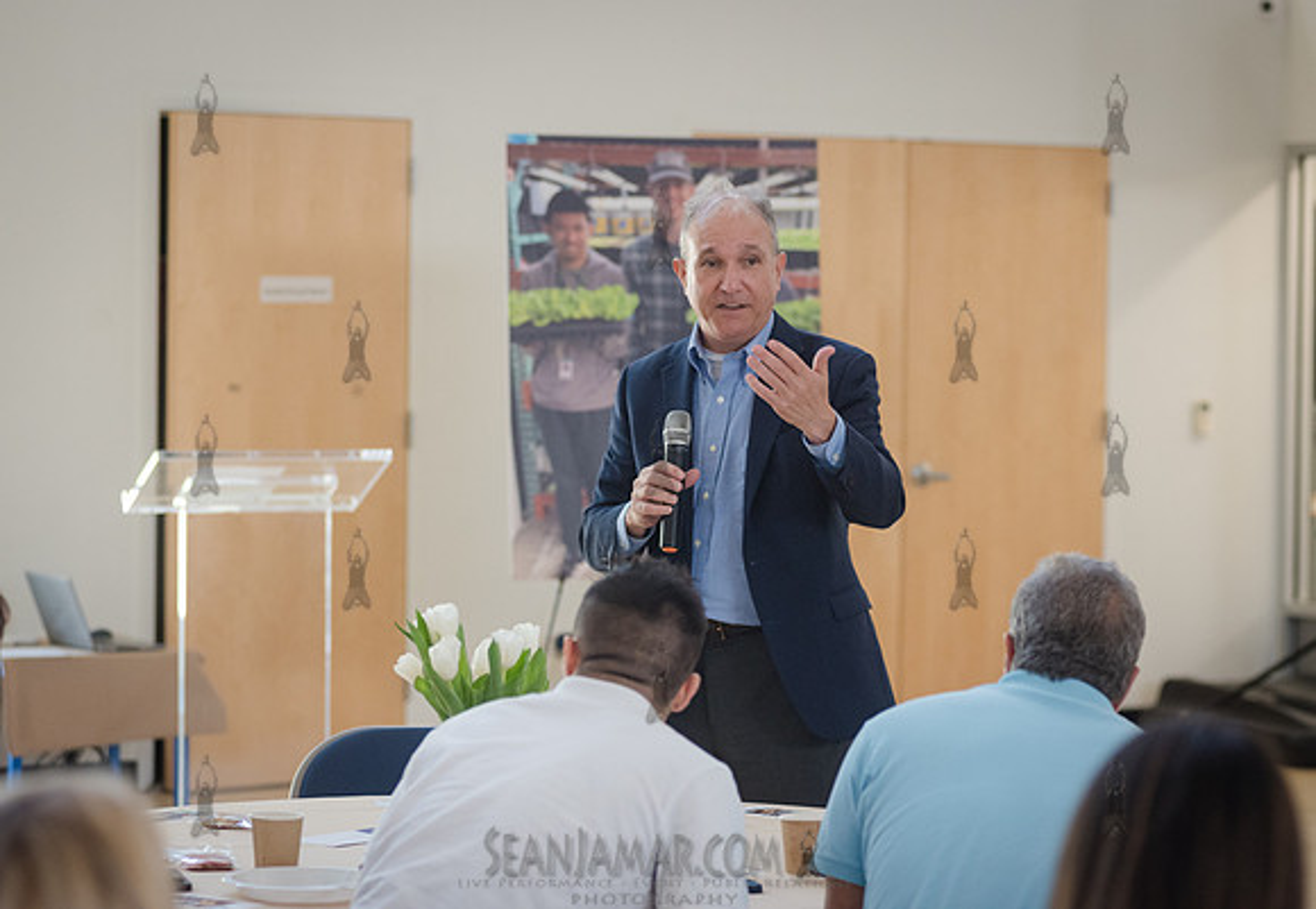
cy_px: 431
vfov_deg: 12.4
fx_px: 4179
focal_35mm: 113
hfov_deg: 17.9
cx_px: 716
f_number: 3.5
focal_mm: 105
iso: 2500
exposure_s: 1/200
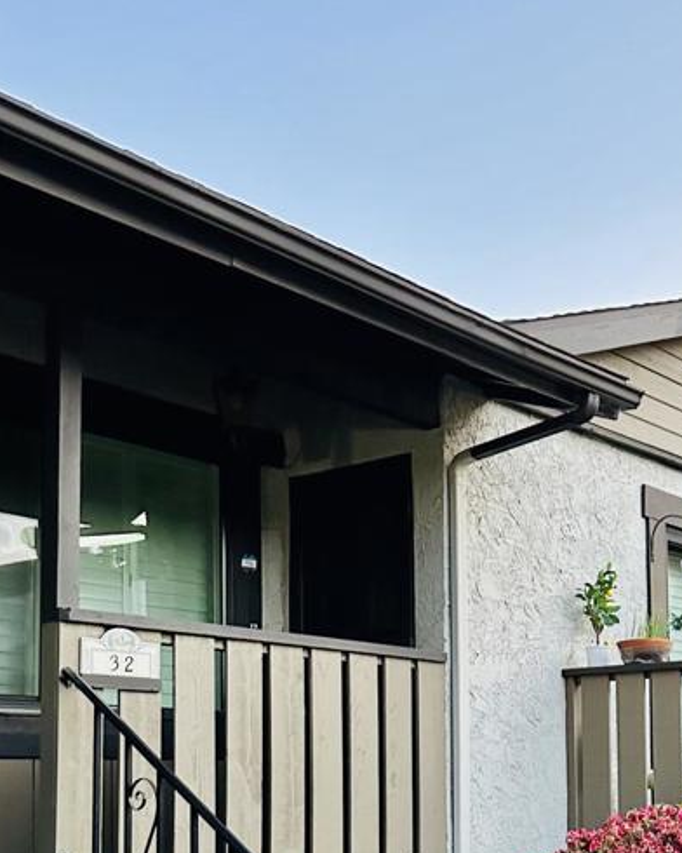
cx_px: 539
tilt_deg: +3.8
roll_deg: +0.2
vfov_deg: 36.5
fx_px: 1236
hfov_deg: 30.2
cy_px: 707
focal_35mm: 49
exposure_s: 1/59
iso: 1000
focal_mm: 6.86
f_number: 1.78
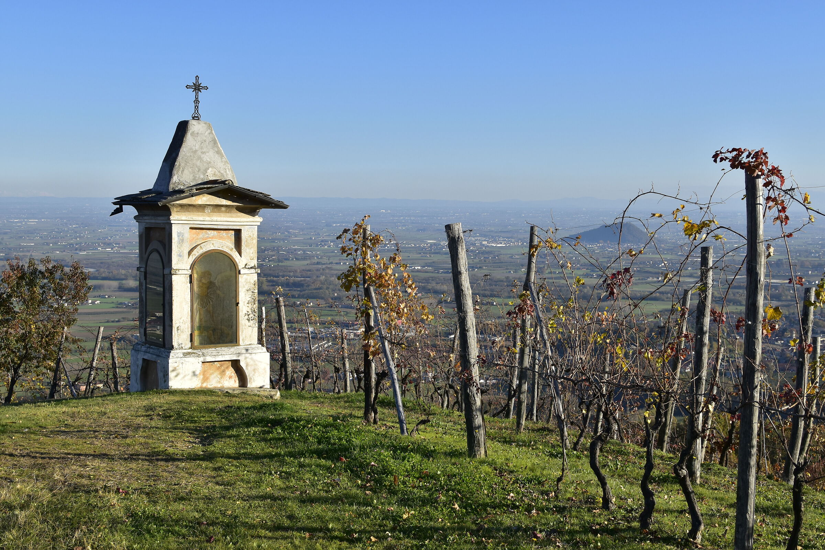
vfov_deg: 25.8
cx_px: 412
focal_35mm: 52
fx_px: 1203
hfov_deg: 37.9
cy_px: 275
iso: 160
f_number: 8
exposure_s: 1/500
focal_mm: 35
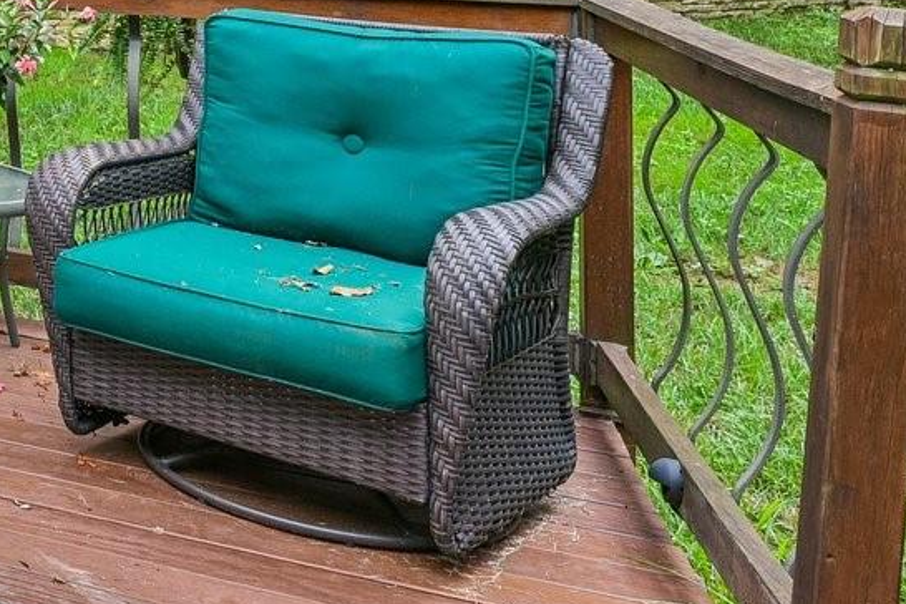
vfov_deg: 20.7
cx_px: -707
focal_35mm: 60
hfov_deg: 21.8
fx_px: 1510
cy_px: -167
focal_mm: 16
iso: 100
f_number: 8
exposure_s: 1/40
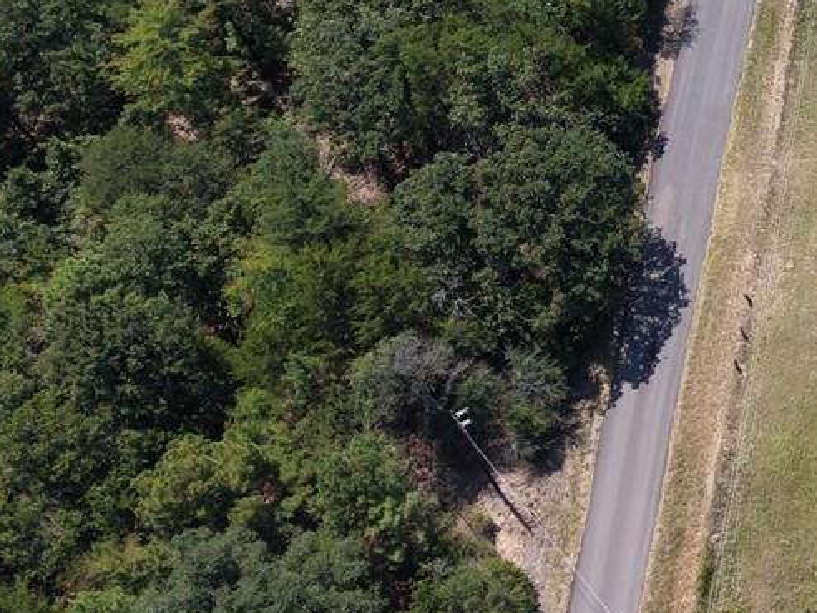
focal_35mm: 100
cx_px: 1420
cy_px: -136
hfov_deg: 16.7
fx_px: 2360
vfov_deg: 14.3
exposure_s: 1/6000
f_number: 1.8
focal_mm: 8.67
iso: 280
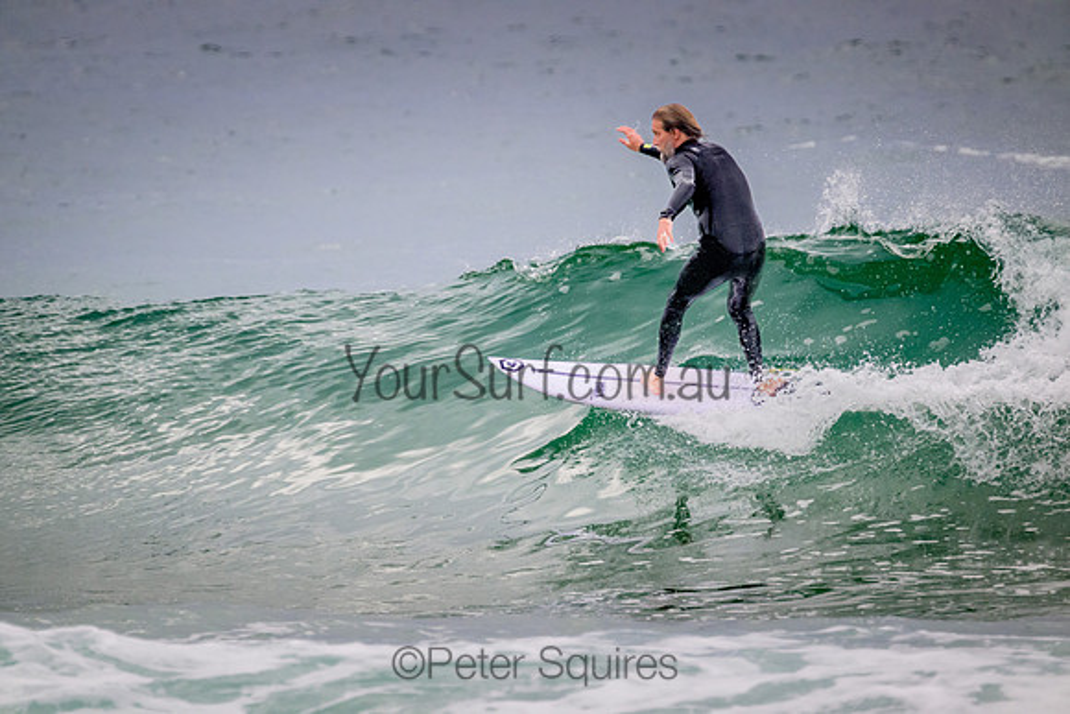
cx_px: 535
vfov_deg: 1.7
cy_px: 357
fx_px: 23782
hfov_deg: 2.6
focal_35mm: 800
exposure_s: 1/1600
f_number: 11
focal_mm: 800
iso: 3600
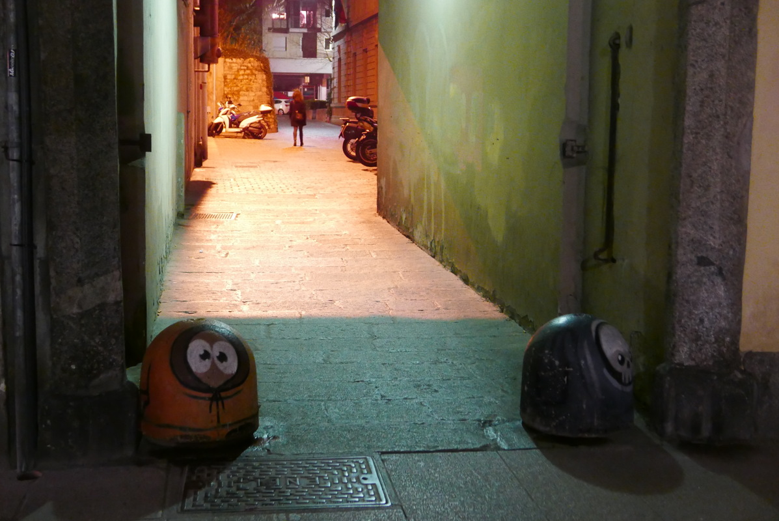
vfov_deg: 26.0
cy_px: 260
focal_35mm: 52
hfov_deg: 38.2
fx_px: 1126
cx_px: 390
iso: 3200
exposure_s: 1/8
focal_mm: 23.6
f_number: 2.8
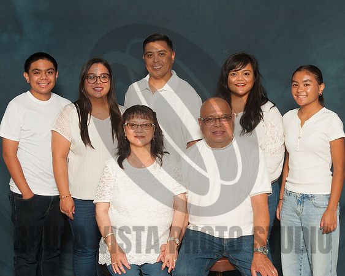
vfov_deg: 24.2
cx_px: 181
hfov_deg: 30.0
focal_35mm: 63
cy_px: 120
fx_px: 643
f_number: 7.1
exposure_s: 1/125
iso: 200
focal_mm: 46
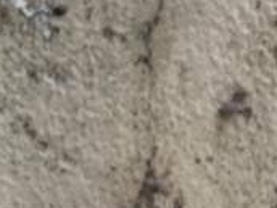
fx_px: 1080
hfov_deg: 12.9
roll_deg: -3.1
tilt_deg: -6.7
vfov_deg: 10.6
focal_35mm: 135
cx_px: 540
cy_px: 300
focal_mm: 4.15
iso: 32
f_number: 2.2
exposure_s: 1/101
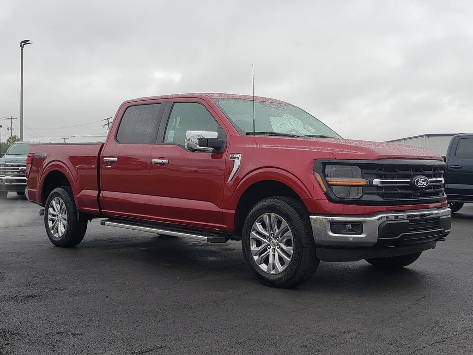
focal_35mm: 26
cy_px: 178
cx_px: 236
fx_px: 355
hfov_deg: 67.3
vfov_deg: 53.1
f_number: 2.4
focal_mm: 4.3
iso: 50
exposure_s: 1/183
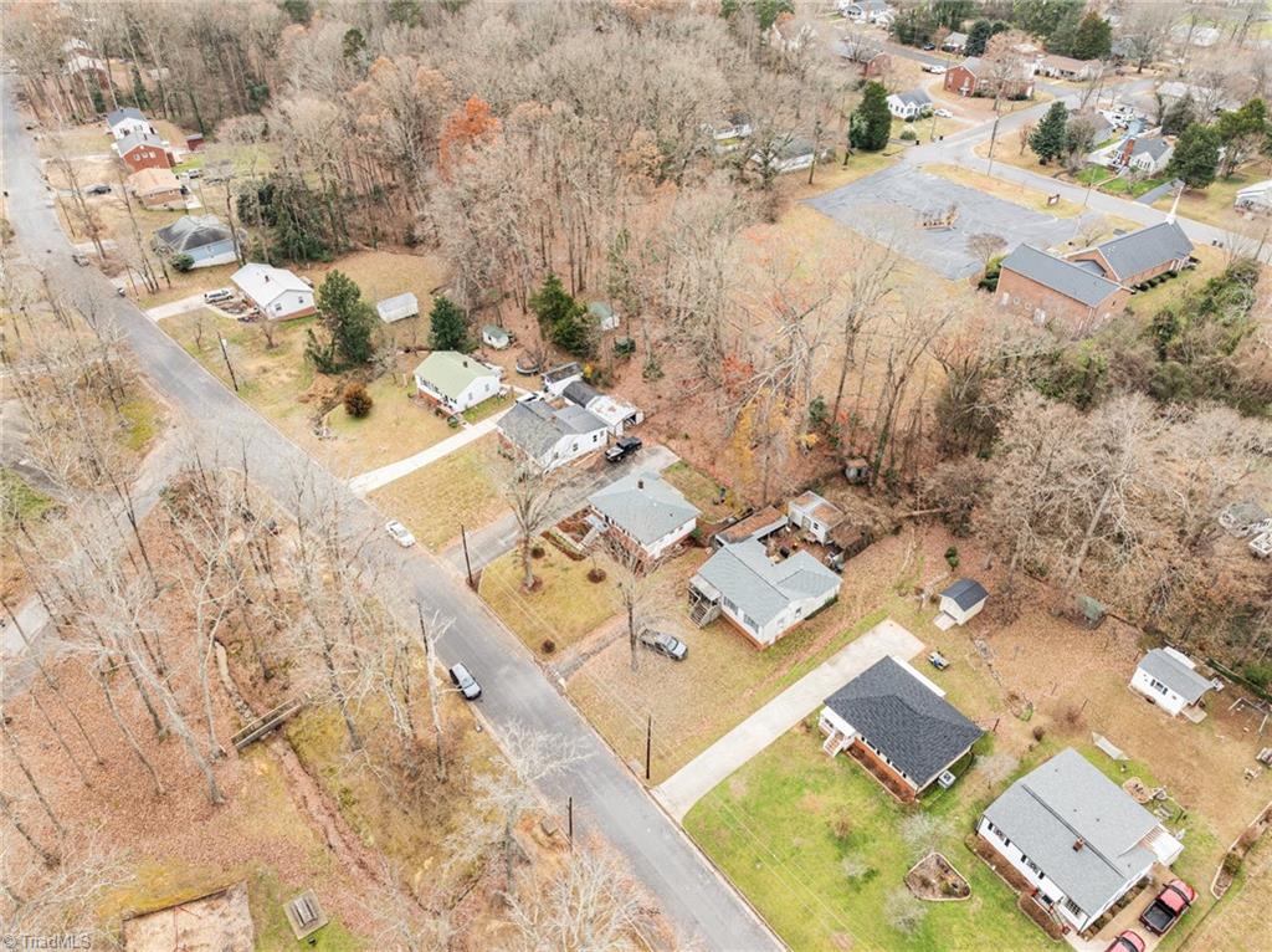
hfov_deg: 71.6
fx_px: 881
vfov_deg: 56.7
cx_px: 636
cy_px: 476
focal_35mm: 24
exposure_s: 1/160
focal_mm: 12.29
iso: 100
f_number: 2.8
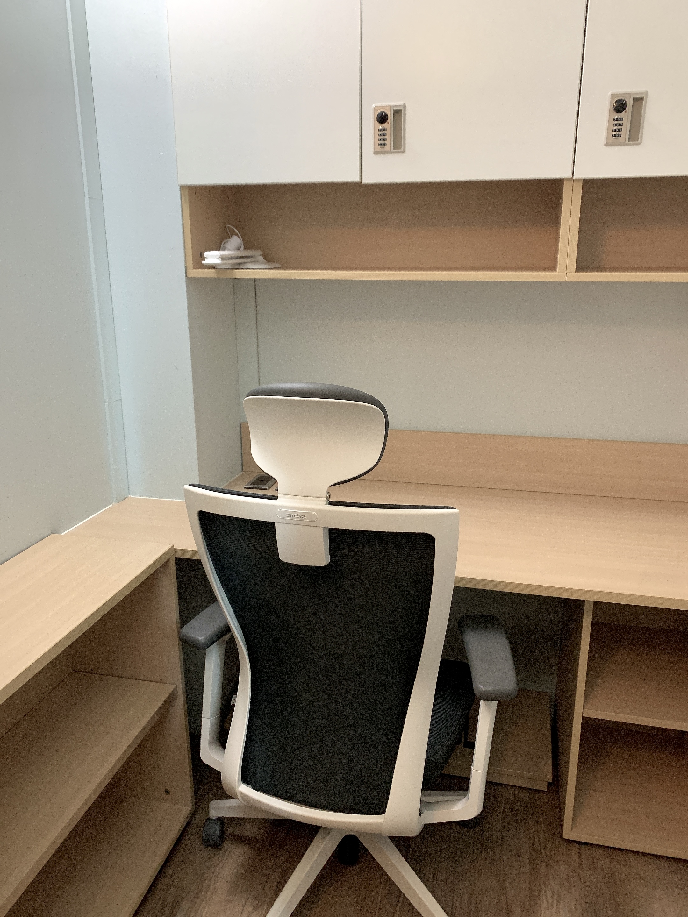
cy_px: 458
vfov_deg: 67.3
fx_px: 689
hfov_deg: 53.1
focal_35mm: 26
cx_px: 344
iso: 500
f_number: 1.8
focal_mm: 4.25
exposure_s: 1/30
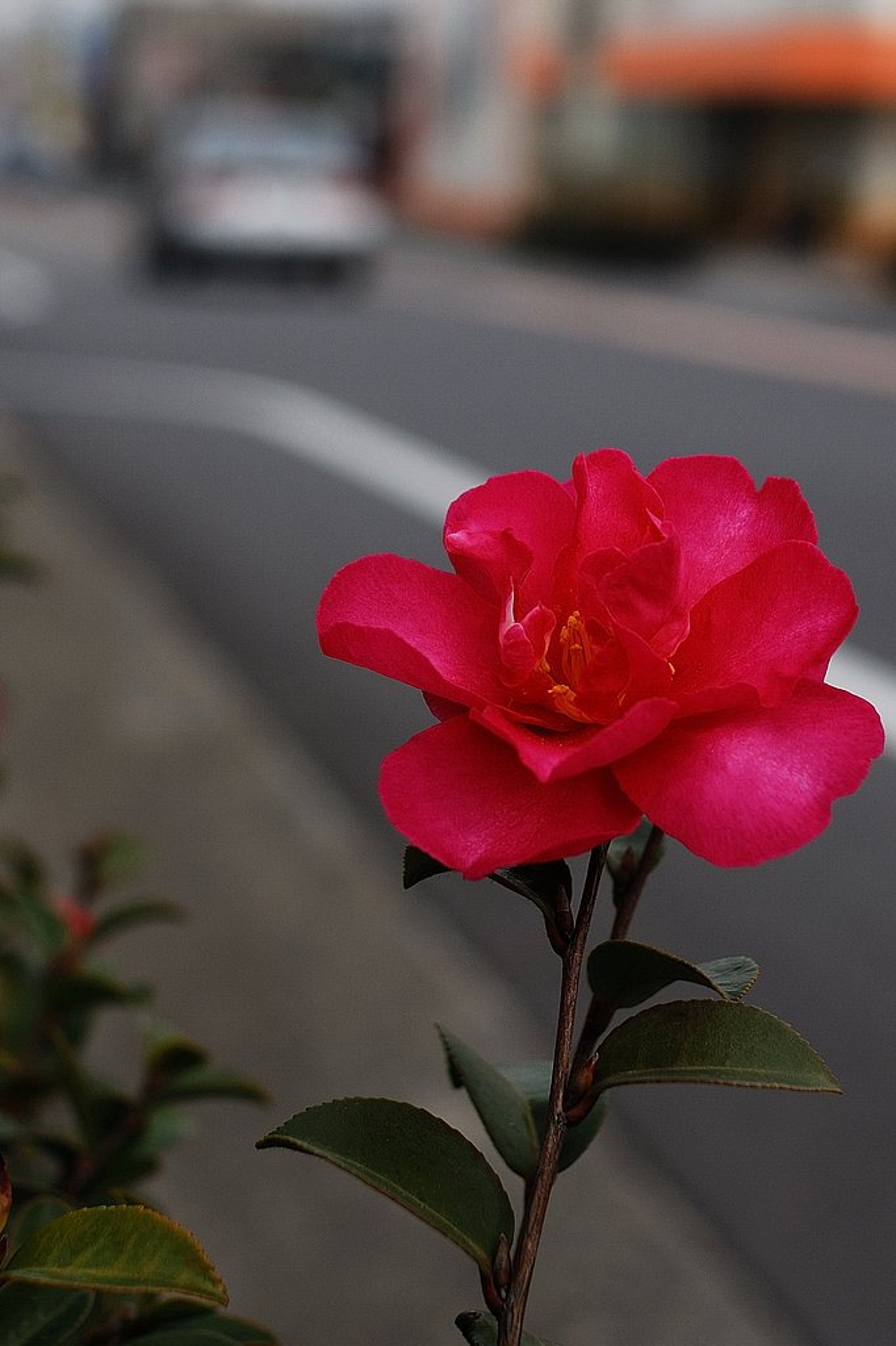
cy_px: 673
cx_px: 448
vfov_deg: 37.9
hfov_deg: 25.7
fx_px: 1961
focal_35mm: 52
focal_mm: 35
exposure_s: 1/640
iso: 100
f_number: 4
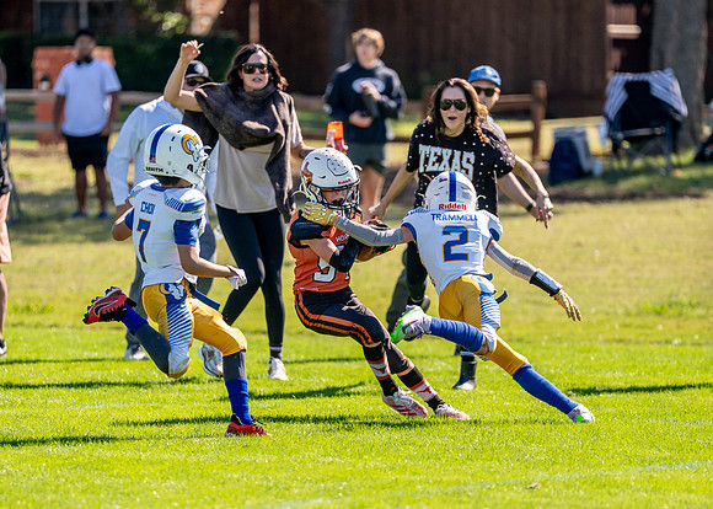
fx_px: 6178
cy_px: 329
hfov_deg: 6.6
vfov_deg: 4.7
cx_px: 357
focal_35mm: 305
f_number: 2.8
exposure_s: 1/4000
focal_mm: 200
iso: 250
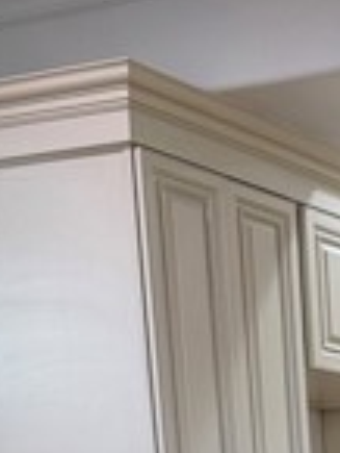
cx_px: 677
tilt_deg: -12.8
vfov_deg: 15.4
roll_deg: +0.2
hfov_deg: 12.4
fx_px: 1386
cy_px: 859
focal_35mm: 106
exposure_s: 1/120
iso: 200
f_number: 1.78
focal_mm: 6.76
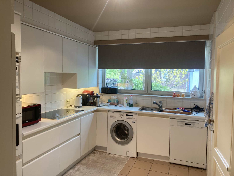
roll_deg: -1.7
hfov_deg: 63.4
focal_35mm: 28
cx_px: 117
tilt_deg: -2.9
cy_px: 88
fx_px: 189
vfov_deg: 49.7
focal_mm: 3.99
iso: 50
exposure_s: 1/50
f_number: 1.8
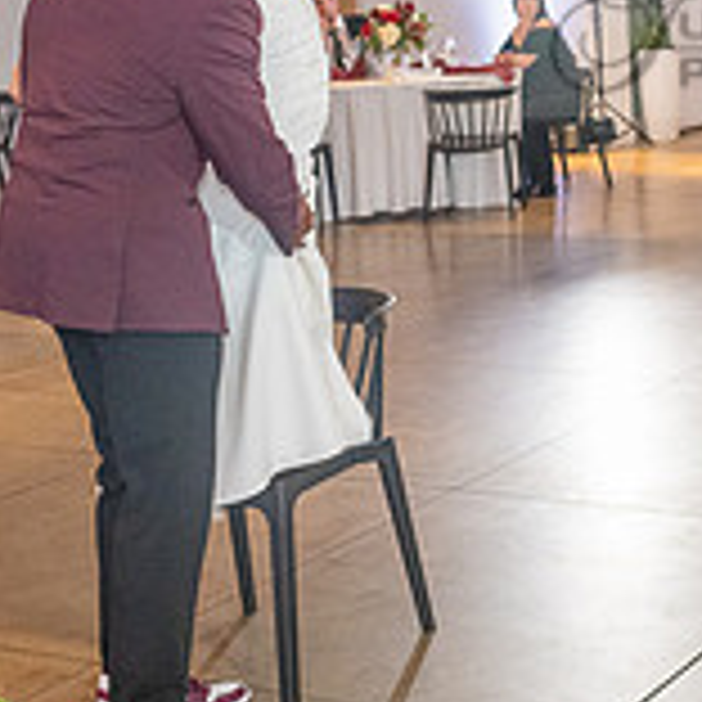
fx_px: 1744
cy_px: 11
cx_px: 904
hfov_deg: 20.8
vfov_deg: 22.0
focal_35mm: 76
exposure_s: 1/200
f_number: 3.5
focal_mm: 24
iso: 2000
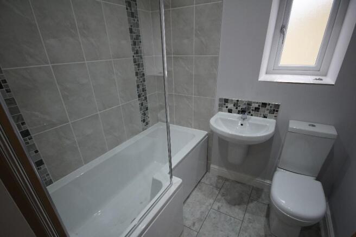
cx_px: 178
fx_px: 178
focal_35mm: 18
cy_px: 118
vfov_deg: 67.3
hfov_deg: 90.1
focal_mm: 12
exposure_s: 1/30
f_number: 4.5
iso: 400
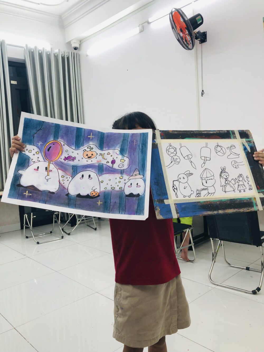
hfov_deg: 49.8
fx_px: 285
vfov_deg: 63.4
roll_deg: +2.9
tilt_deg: -0.5
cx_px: 132
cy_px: 176
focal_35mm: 28
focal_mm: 4
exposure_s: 1/100
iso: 32
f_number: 1.8
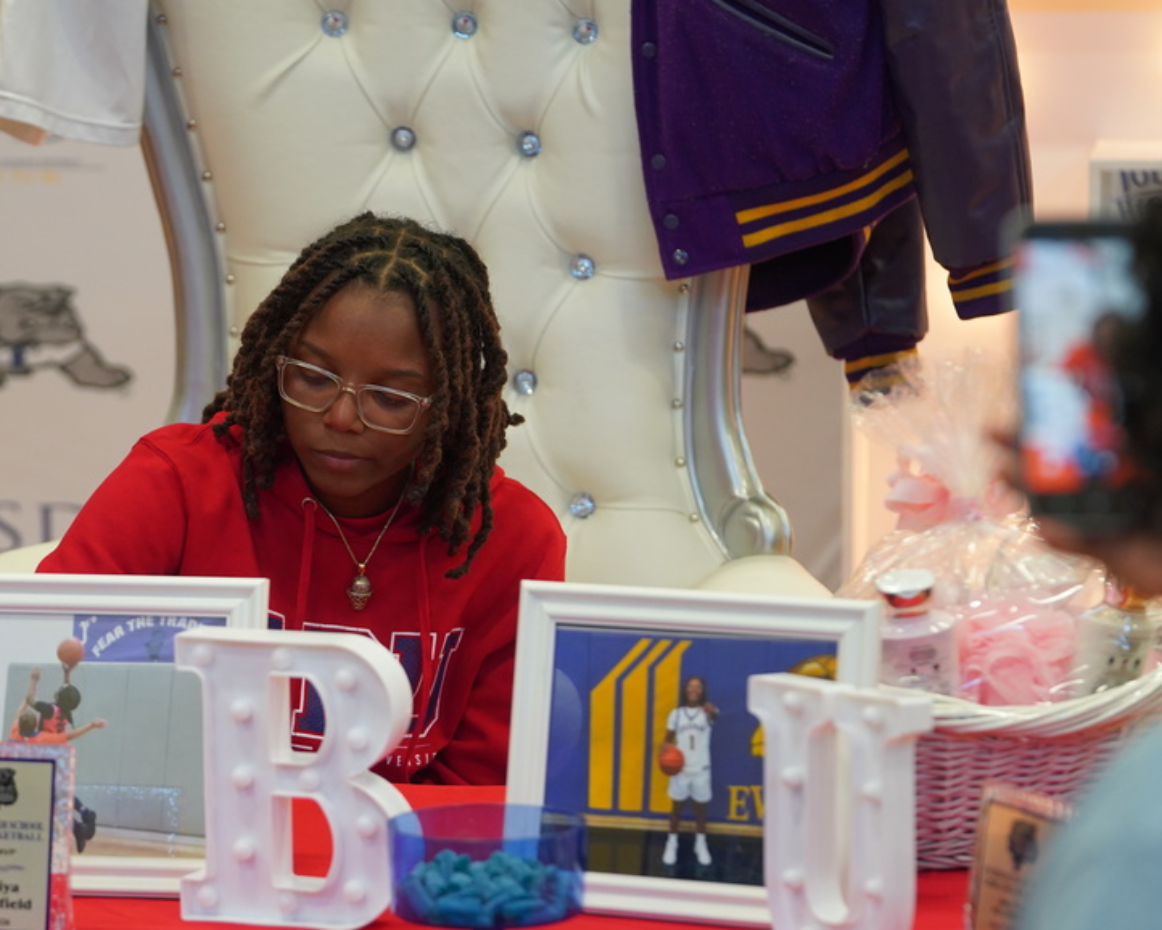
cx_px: 372
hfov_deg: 10.7
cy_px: 469
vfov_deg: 8.5
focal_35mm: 181
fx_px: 6226
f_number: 4
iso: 2000
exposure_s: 1/160
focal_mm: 136
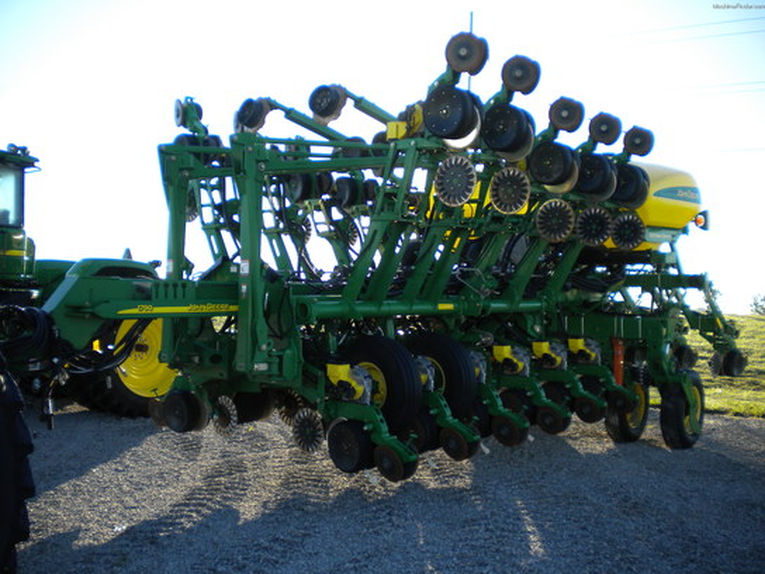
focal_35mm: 35
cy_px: 287
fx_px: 773
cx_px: 382
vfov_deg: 40.7
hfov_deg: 52.6
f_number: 3.1
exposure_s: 1/318
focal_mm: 6.3
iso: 80
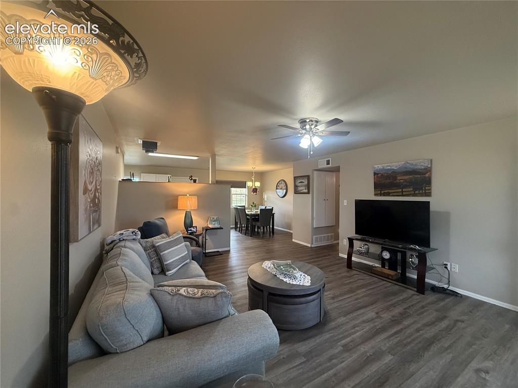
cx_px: 259
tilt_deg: +0.6
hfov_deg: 102.1
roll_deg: -0.5
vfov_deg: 85.6
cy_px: 194
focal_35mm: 14
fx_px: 209
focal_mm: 2.22
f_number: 2.2
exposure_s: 1/120
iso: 400
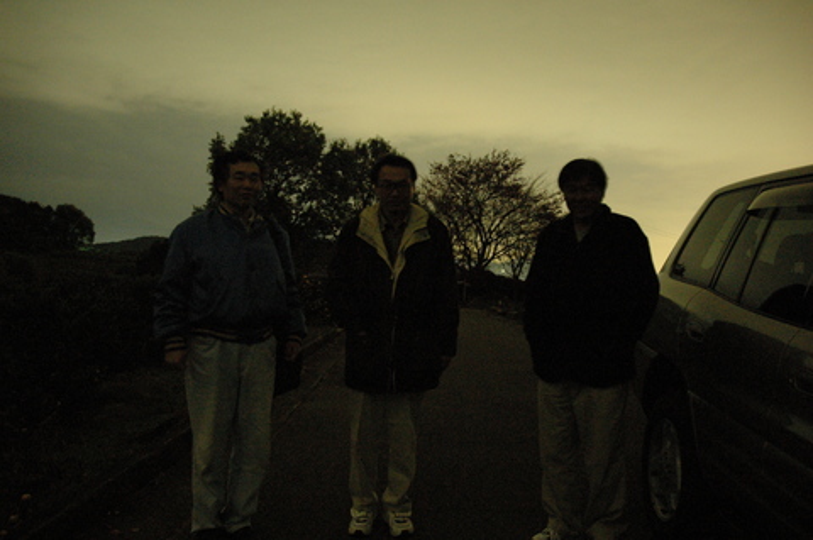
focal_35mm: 33
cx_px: 406
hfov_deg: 57.3
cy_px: 270
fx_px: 744
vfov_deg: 39.9
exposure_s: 5
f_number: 3.8
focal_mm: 22
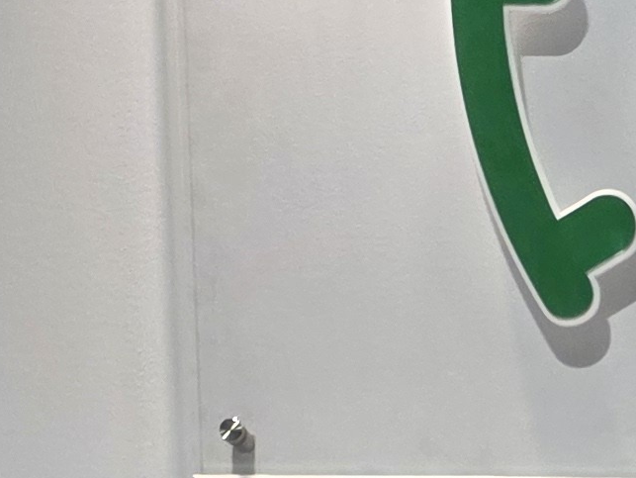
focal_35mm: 143
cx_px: 1032
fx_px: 2629
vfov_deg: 8.6
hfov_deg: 12.9
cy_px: 1431
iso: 200
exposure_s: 1/120
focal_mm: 6.25
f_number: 1.7
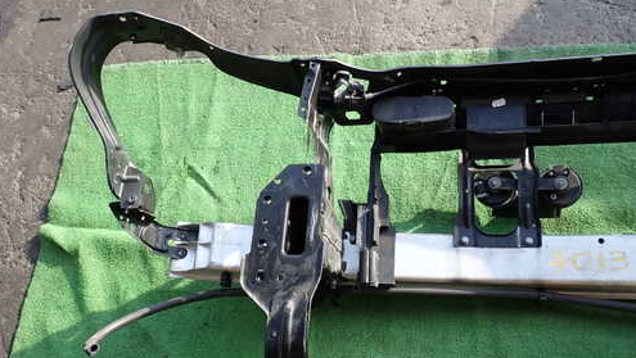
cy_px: 199
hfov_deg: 59.4
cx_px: 338
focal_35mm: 33
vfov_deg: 35.6
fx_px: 557
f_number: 2.8
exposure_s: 1/160
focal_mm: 4.5
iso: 100
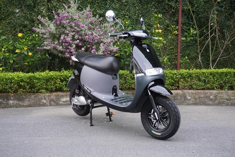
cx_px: 118
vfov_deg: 28.9
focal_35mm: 46
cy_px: 78
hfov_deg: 42.3
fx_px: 304
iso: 800
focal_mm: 31
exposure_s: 1/160
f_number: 5
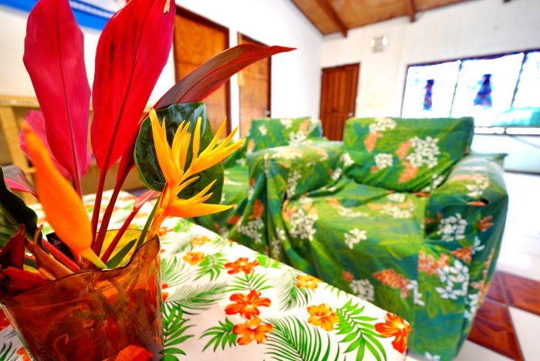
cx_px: 270
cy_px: 180
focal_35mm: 15
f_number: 2.8
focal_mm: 10
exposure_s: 1/30
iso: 800
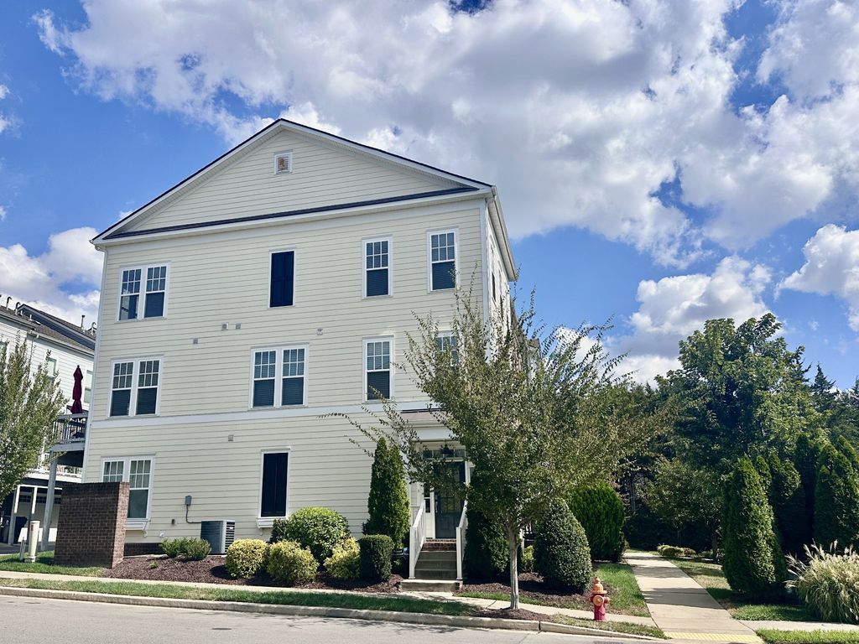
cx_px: 430
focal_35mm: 24
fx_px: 596
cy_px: 322
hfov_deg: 71.6
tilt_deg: +14.3
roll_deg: +0.3
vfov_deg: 56.8
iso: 80
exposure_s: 1/6623
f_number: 1.78
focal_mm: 6.86
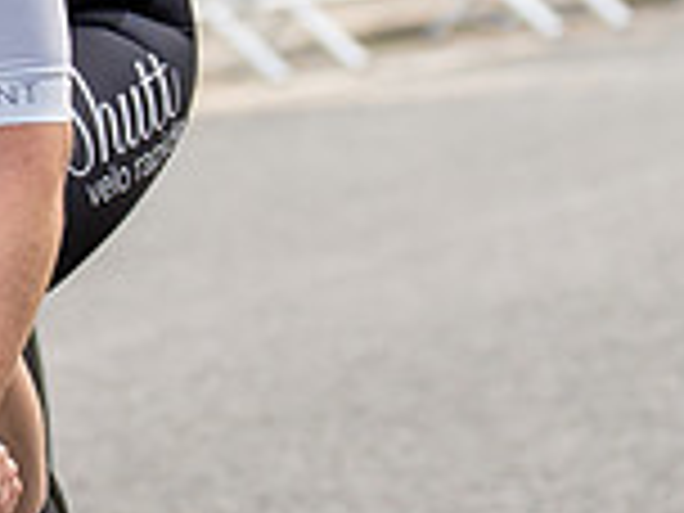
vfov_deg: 3.2
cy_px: -194
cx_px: -373
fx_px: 9307
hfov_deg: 4.2
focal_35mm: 471
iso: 640
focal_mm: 70
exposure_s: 1/500
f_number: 2.8
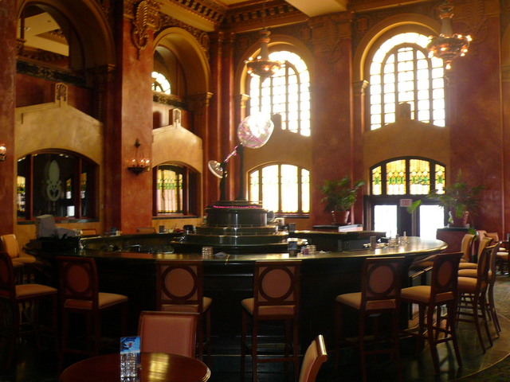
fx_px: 545
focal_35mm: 37
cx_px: 255
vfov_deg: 38.7
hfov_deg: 50.1
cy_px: 191
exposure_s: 1/13
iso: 100
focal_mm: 4.6
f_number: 2.8
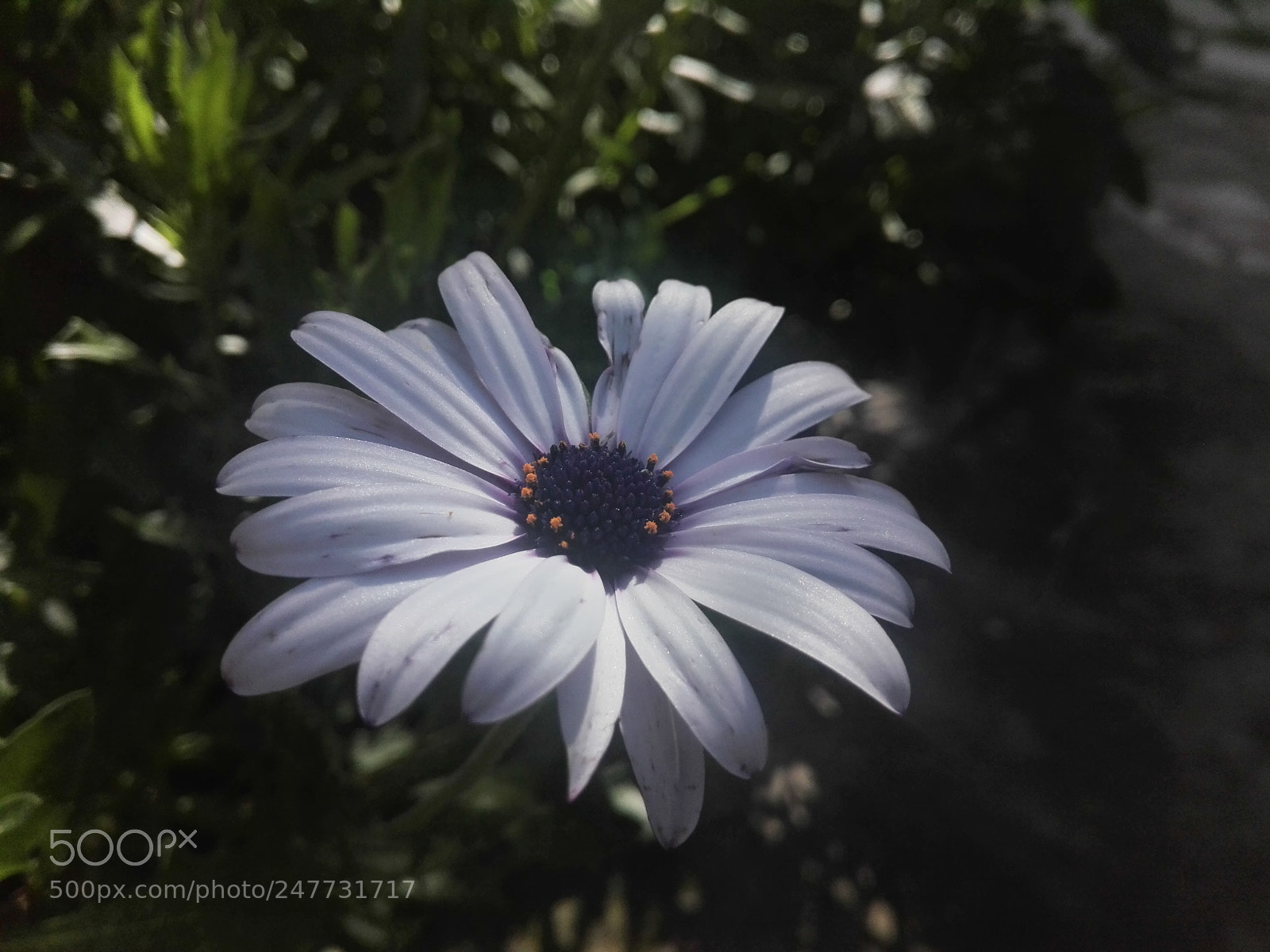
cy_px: 476
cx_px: 635
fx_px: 991
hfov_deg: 65.3
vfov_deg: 51.4
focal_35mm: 27
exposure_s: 1/1802
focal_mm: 3.79
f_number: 2
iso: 100
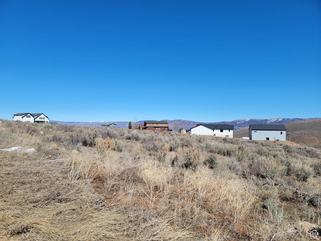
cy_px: 120
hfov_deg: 71.6
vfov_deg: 56.8
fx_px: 223
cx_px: 160
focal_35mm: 24
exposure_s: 1/1279
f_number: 1.8
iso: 16
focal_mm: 6.7
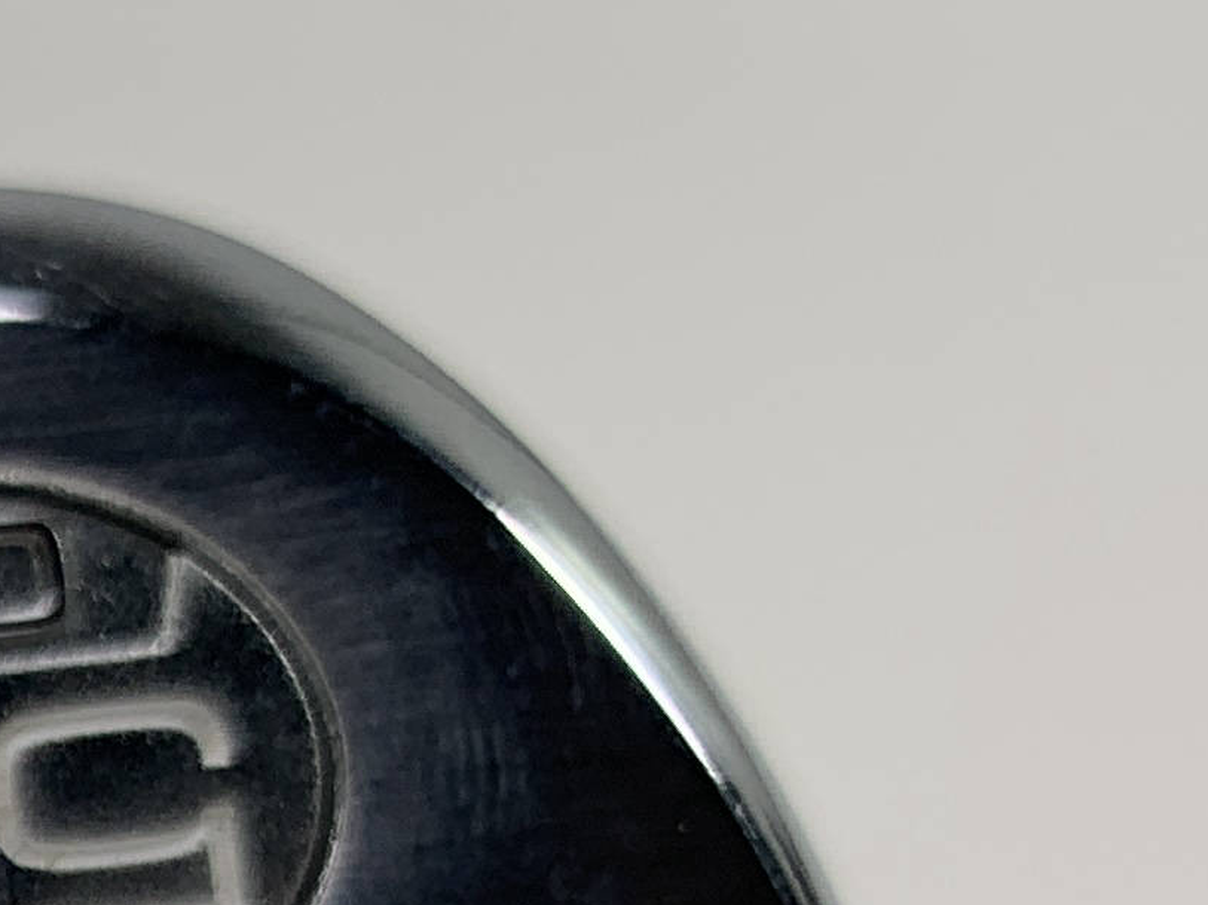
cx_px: -1456
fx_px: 4500
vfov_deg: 10.5
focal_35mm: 129
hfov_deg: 12.7
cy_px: 1852
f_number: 1.8
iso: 25
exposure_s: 1/247
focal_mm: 4.25
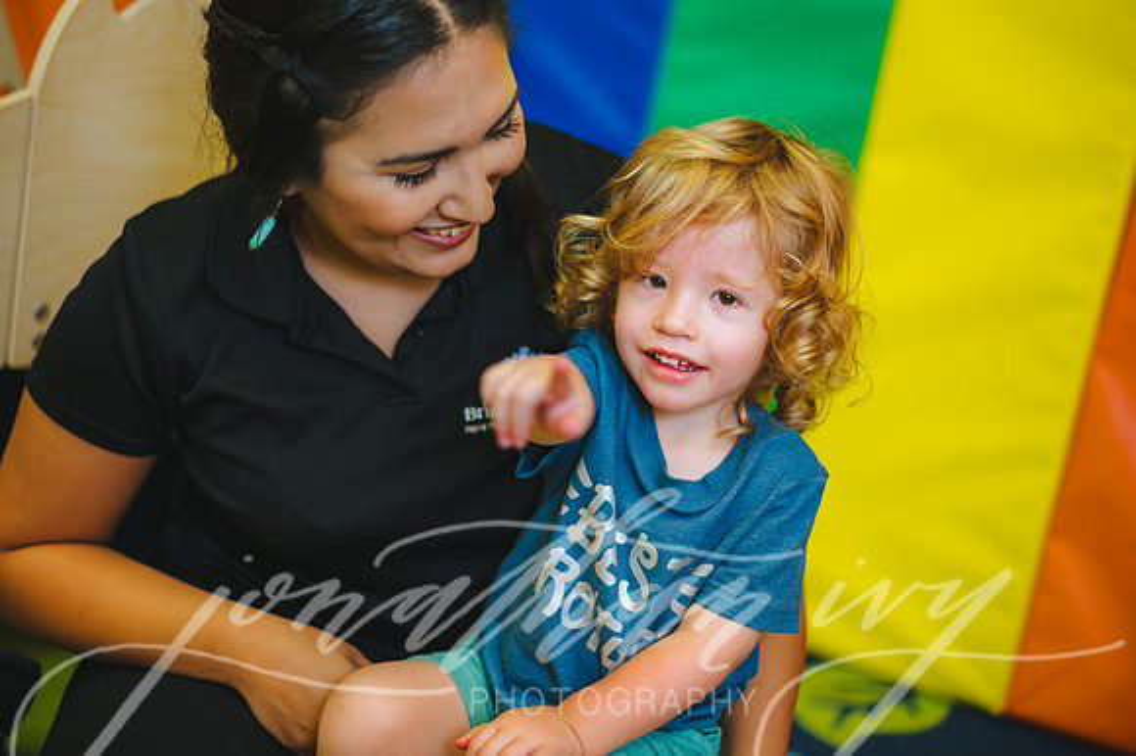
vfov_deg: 27.0
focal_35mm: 50
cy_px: 378
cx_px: 568
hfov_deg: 39.6
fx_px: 1577
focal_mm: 50
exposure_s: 1/200
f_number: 2
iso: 125
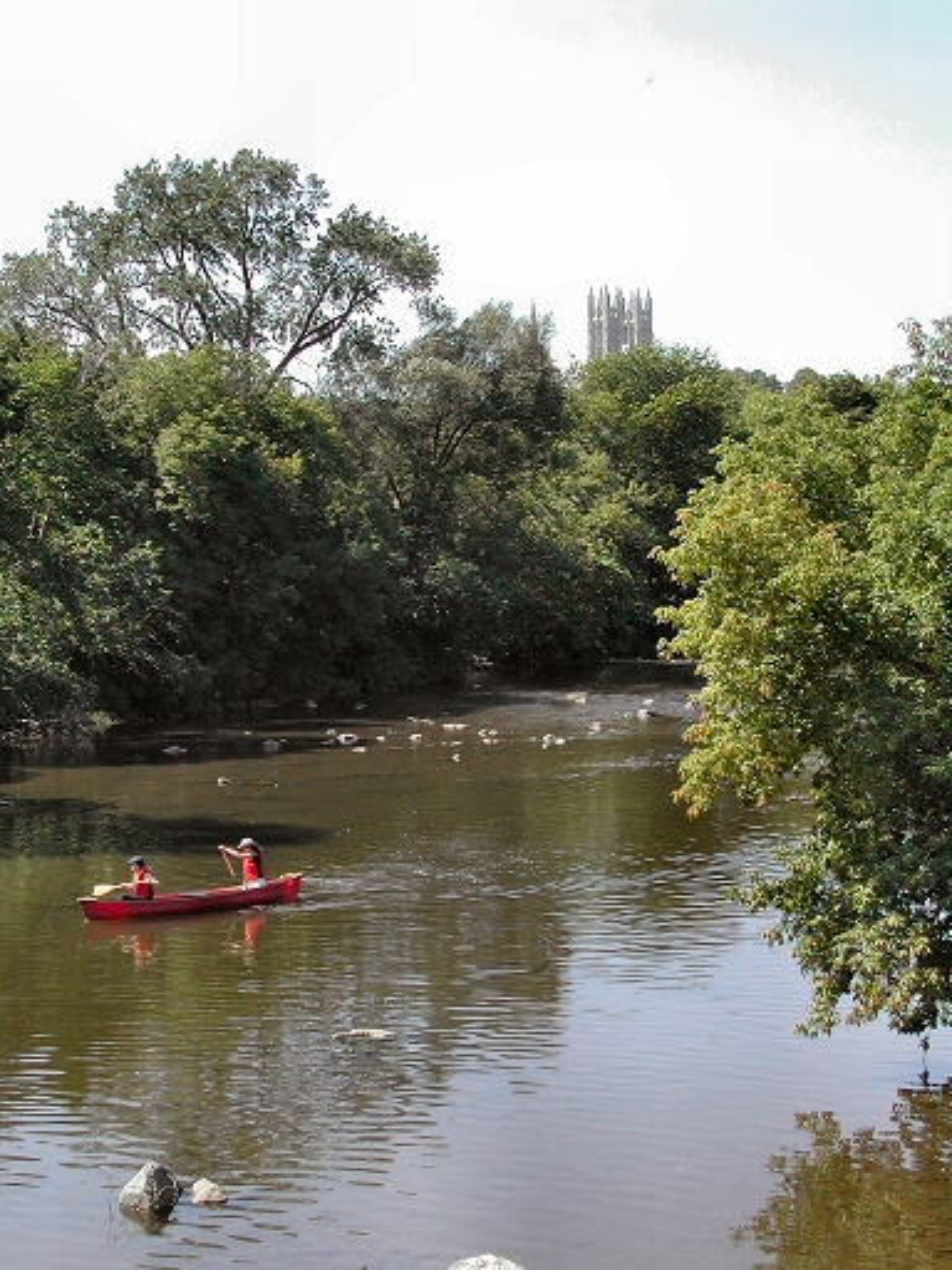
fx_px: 2640
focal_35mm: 72
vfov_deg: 27.0
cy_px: 635
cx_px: 476
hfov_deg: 20.4
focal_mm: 15.3
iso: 100
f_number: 3.8
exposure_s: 1/461
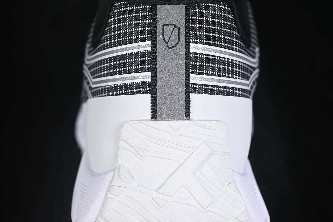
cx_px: 166
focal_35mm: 75
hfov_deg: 27.0
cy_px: 111
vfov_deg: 18.2
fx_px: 694
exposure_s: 1/80
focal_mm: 50
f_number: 7.1
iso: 160
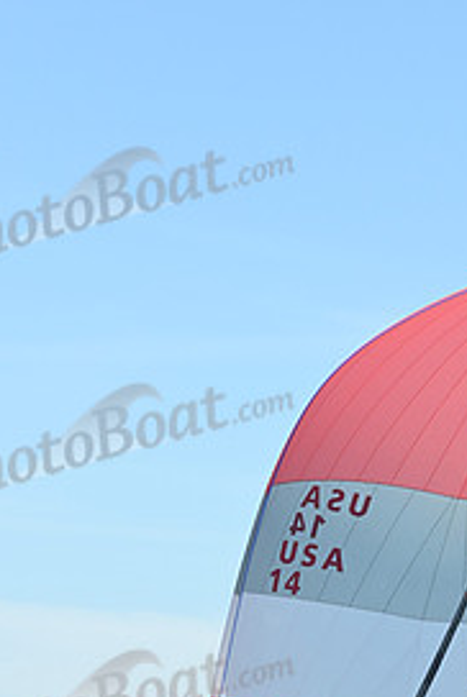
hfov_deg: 6.5
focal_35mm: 213
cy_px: 536
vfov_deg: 9.6
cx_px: 427
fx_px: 4134
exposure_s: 1/1000
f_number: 5.6
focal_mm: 100
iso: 320
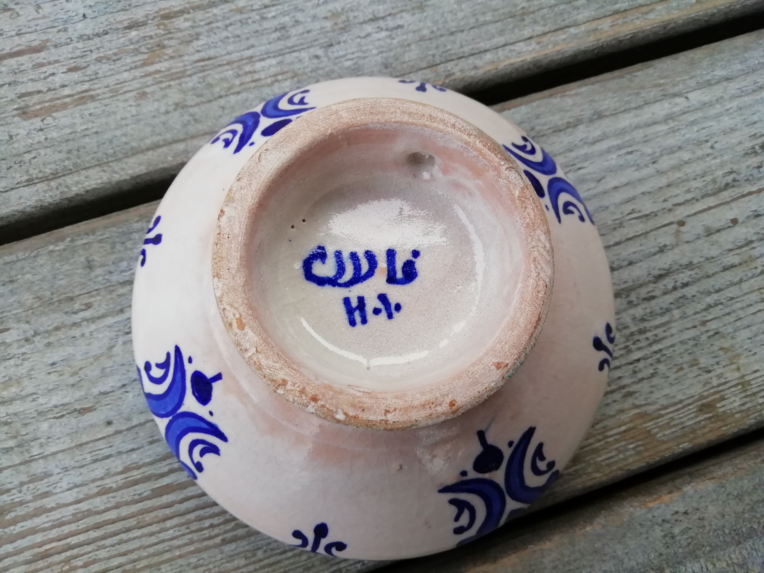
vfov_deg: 53.1
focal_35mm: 26
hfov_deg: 67.3
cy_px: 286
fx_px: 574
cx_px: 382
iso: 80
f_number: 2.2
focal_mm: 3.21
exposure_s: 1/100
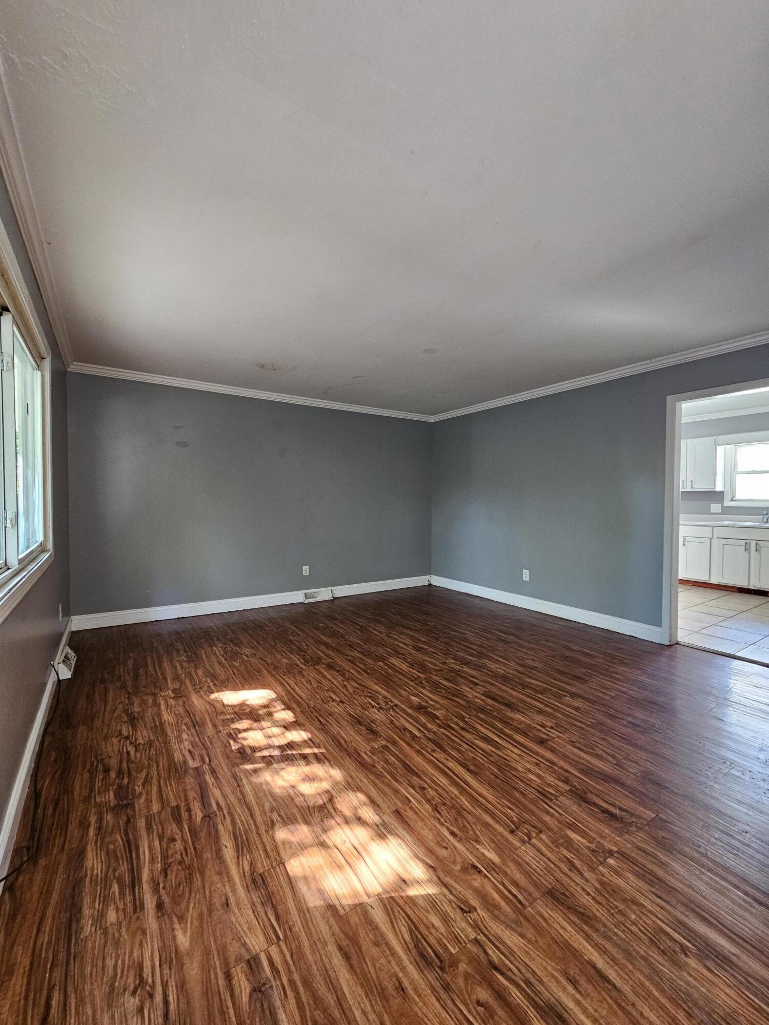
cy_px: 512
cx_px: 384
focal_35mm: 13
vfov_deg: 106.2
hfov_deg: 89.9
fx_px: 385
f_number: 2.2
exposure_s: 1/30
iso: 320
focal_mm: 2.2
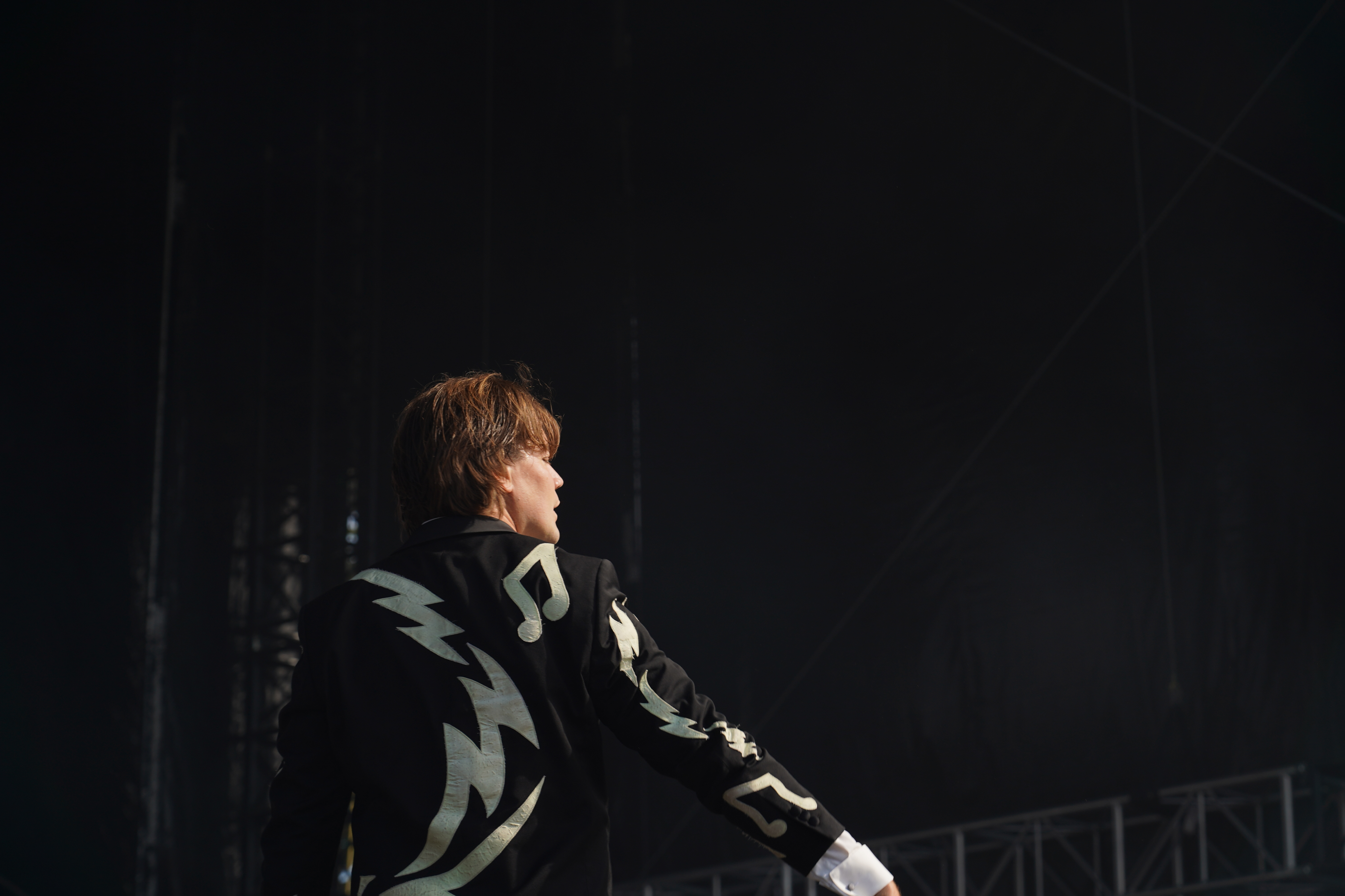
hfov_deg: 19.5
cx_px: 672
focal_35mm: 105
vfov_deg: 13.0
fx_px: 3923
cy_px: 448
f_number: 6.3
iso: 100
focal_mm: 105
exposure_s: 1/320
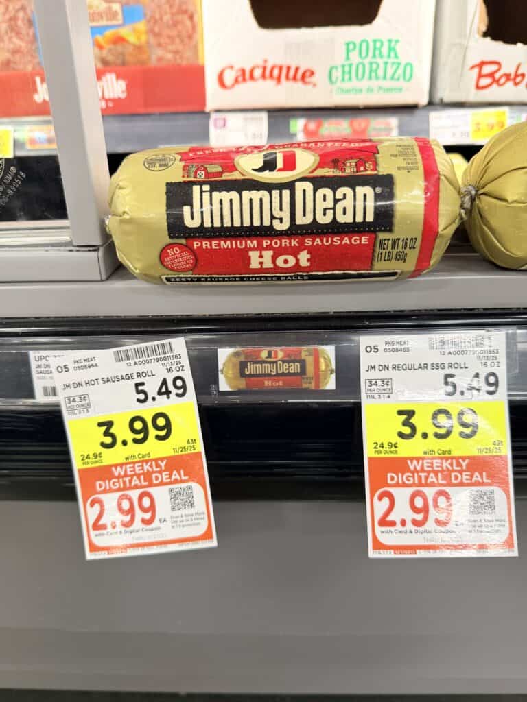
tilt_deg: -27.0
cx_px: 264
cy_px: 351
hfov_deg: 56.8
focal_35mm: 24
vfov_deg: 71.6
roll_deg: +1.8
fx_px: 487
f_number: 1.78
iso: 125
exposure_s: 1/60
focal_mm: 6.76
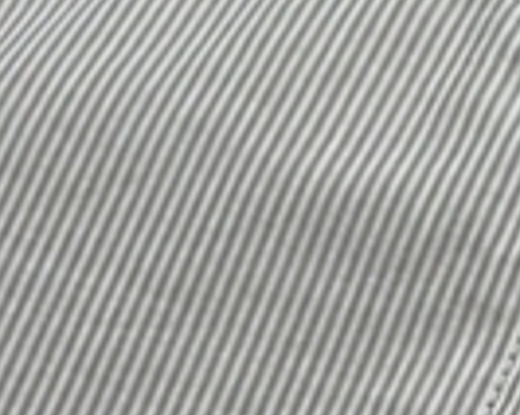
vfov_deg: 4.1
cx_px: 782
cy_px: 431
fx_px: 5794
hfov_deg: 5.1
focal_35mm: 377
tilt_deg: -51.6
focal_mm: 7.5
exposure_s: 1/99
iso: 50
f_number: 2.2
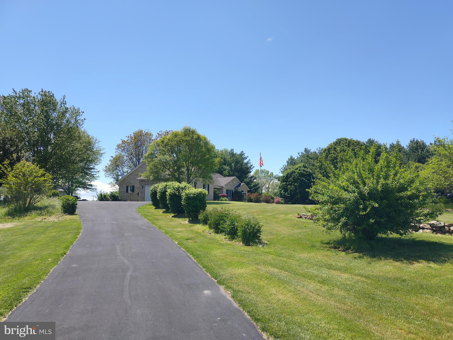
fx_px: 327
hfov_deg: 69.4
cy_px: 170
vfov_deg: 54.9
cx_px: 226
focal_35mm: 25
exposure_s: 1/560
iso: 50
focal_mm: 4.7
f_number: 1.79
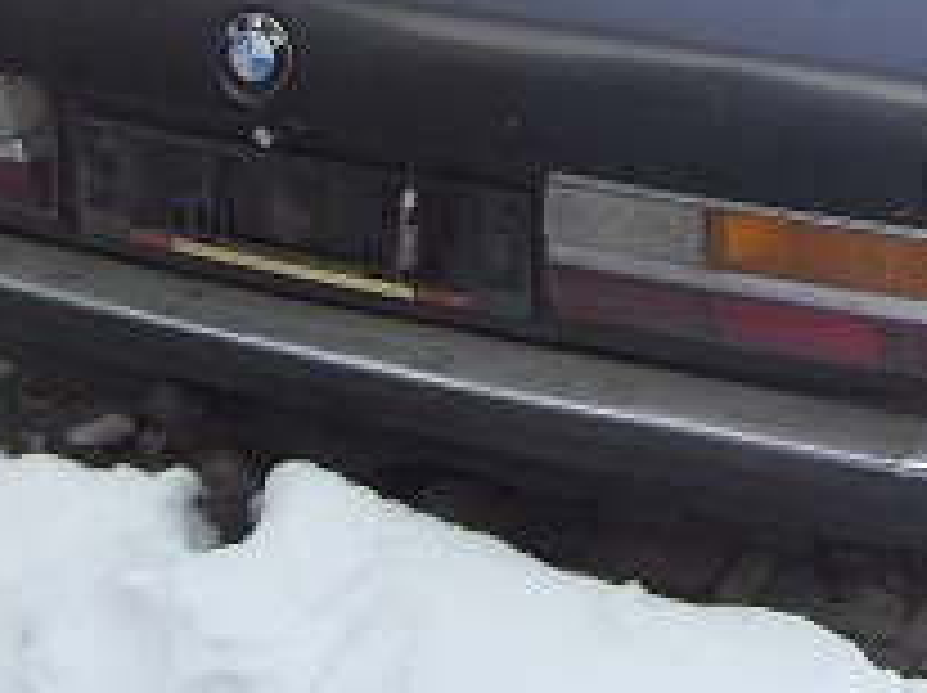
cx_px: 598
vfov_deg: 14.9
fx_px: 2595
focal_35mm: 97
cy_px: -18
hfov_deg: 20.2
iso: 80
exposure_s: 1/250
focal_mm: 6.6
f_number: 3.5
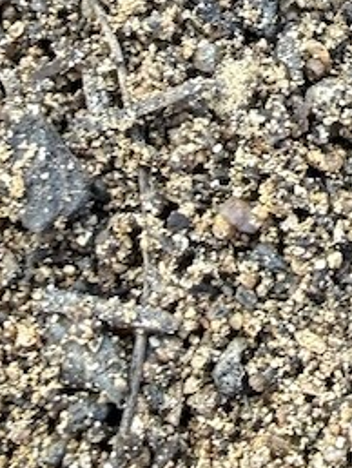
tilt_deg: -83.6
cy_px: 99
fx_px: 1678
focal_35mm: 124
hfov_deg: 11.9
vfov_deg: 15.8
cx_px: 343
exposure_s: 1/104
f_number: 2.2
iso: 40
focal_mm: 2.22
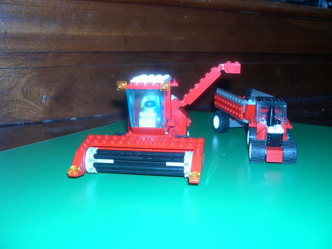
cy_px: 124
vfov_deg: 37.7
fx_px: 364
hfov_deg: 49.0
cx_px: 166
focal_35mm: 38
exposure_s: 1/60
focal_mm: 8
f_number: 2.8
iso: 100
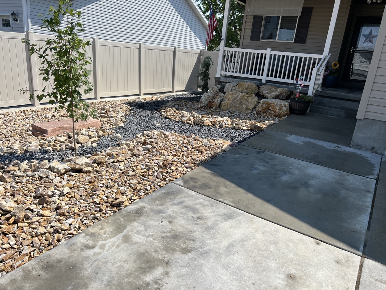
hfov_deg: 67.3
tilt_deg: -17.1
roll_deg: -5.8
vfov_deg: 53.1
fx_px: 290
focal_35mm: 26
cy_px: 145
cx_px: 193
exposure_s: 1/4831
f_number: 1.5
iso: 50
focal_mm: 5.7
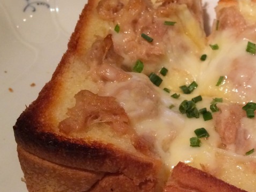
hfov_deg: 30.2
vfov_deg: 23.6
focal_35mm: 62
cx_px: 219
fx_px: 458
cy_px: 119
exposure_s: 1/33
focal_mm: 4.15
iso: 250
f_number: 2.2
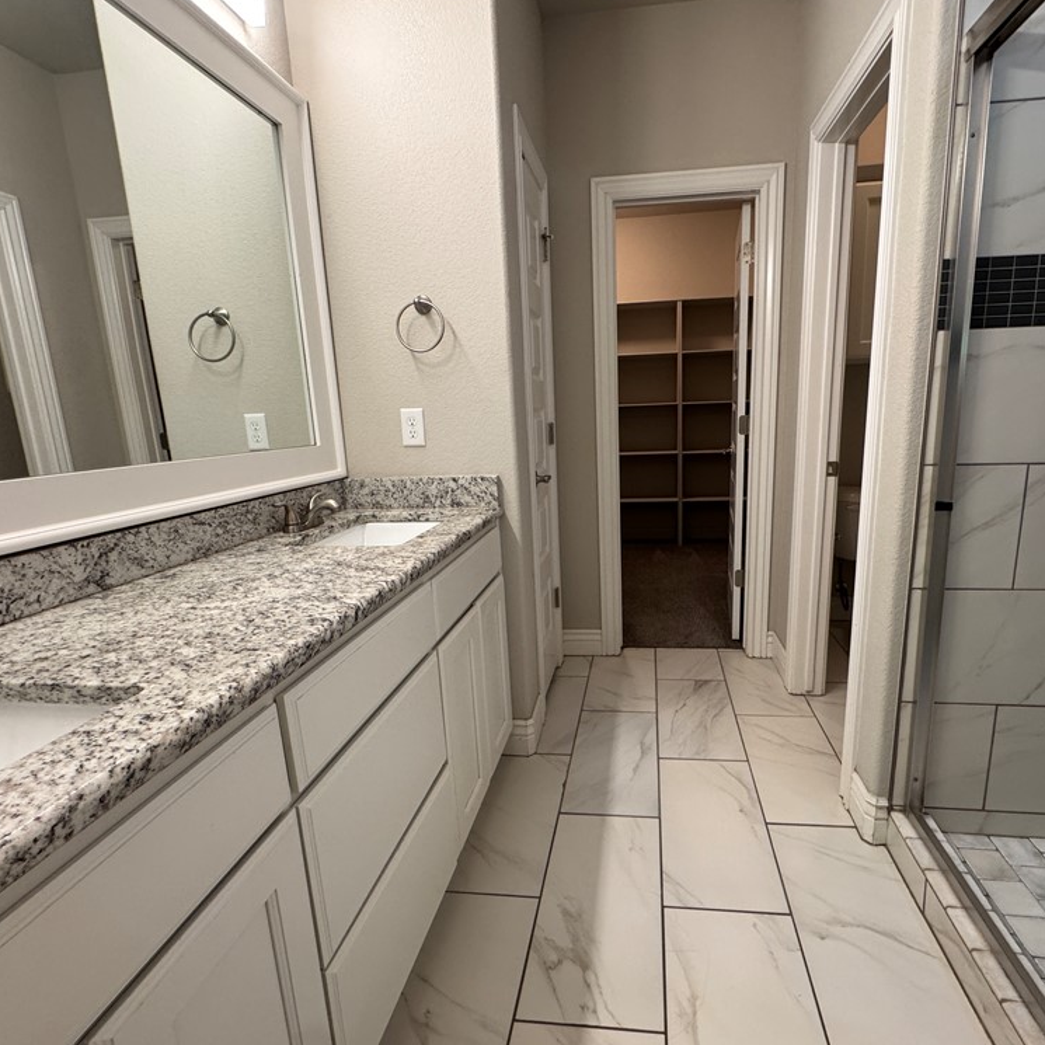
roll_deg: +1.7
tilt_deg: -12.0
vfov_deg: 84.0
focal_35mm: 17
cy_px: 529
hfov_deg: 83.7
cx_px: 579
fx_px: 581
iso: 250
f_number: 2.2
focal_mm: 2.22
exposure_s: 1/60
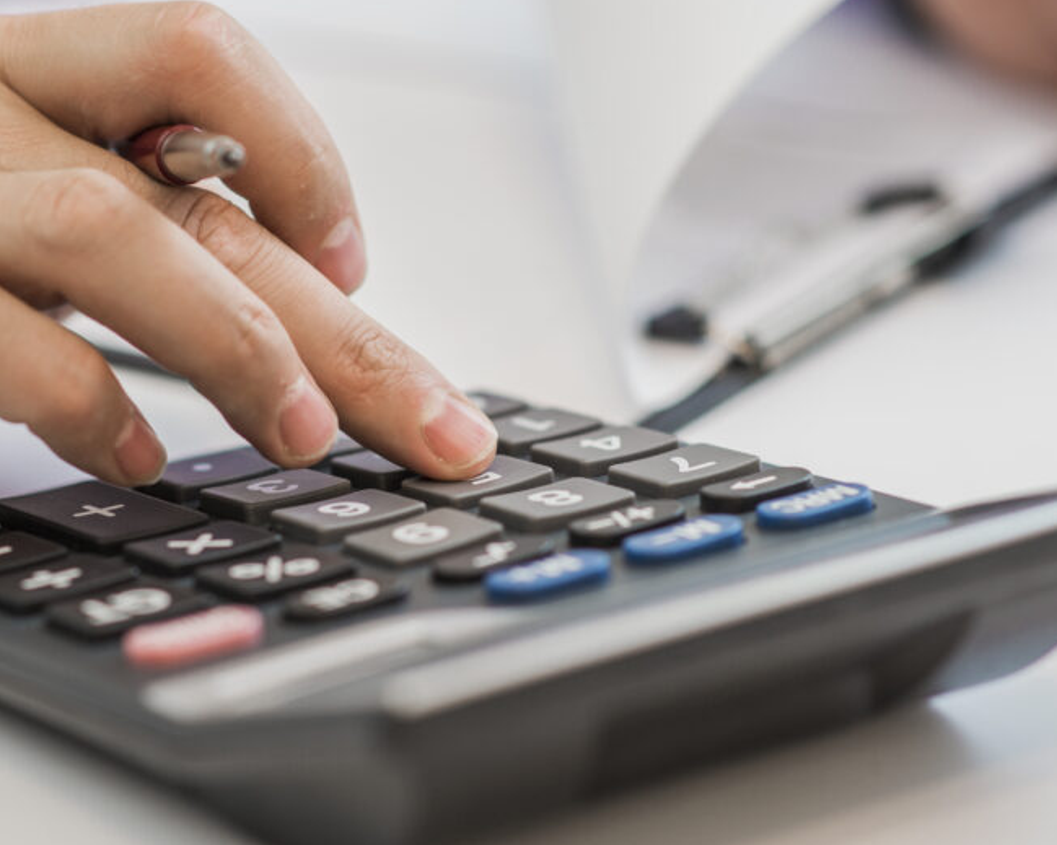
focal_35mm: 126
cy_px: 431
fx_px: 3941
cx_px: 480
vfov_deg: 12.2
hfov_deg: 15.3
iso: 320
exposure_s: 1/100
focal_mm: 85
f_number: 2.8
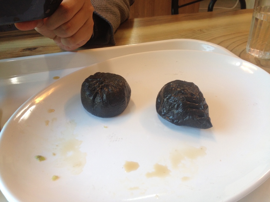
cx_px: 135
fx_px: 273
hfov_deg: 52.6
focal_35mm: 35
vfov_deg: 40.7
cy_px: 101
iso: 64
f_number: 2.4
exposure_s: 1/60
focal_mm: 4.28
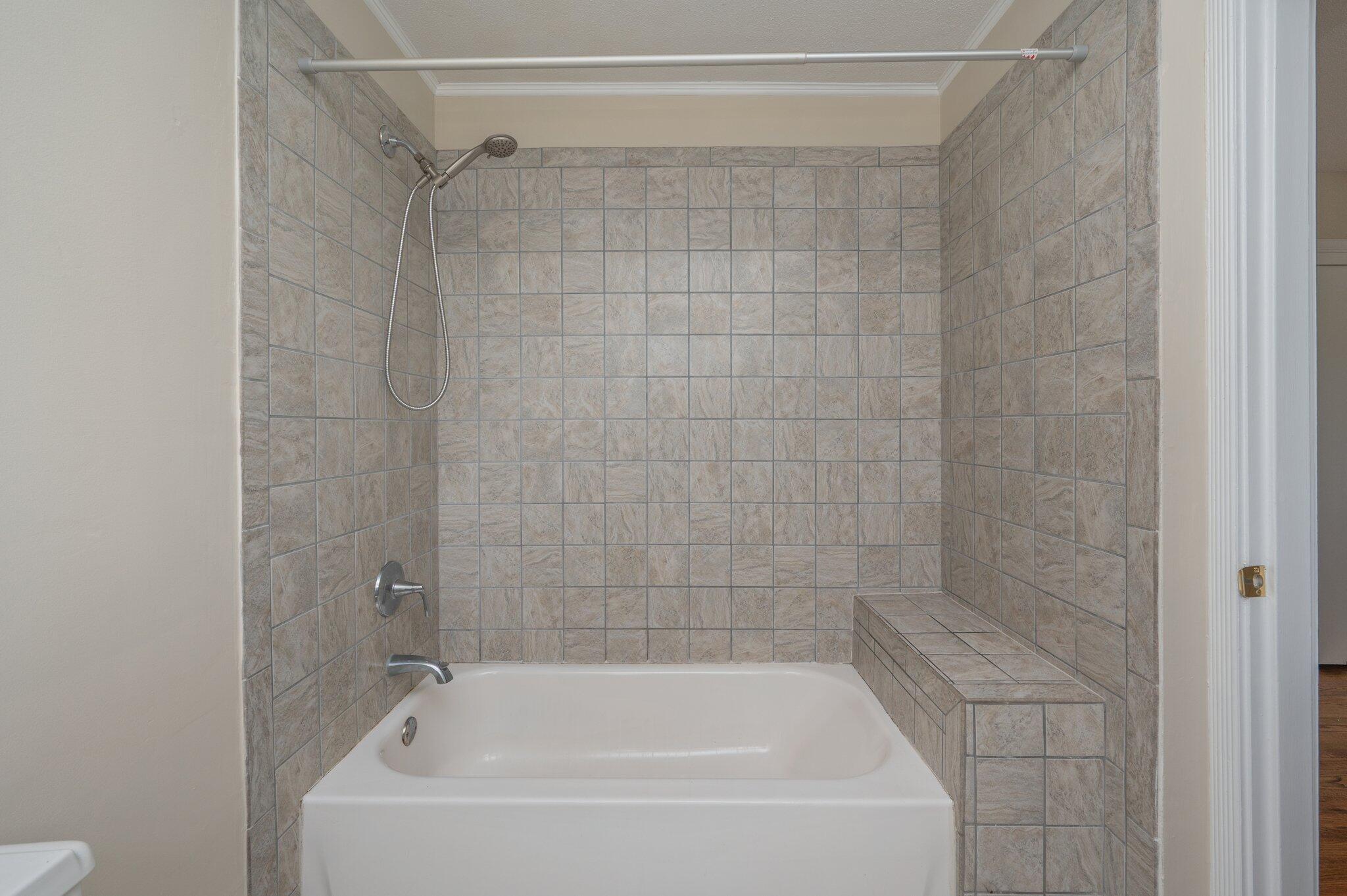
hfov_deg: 102.3
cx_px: 674
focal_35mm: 14
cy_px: 448
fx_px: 542
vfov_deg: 79.1
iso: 125
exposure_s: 1/30
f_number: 9
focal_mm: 14.5
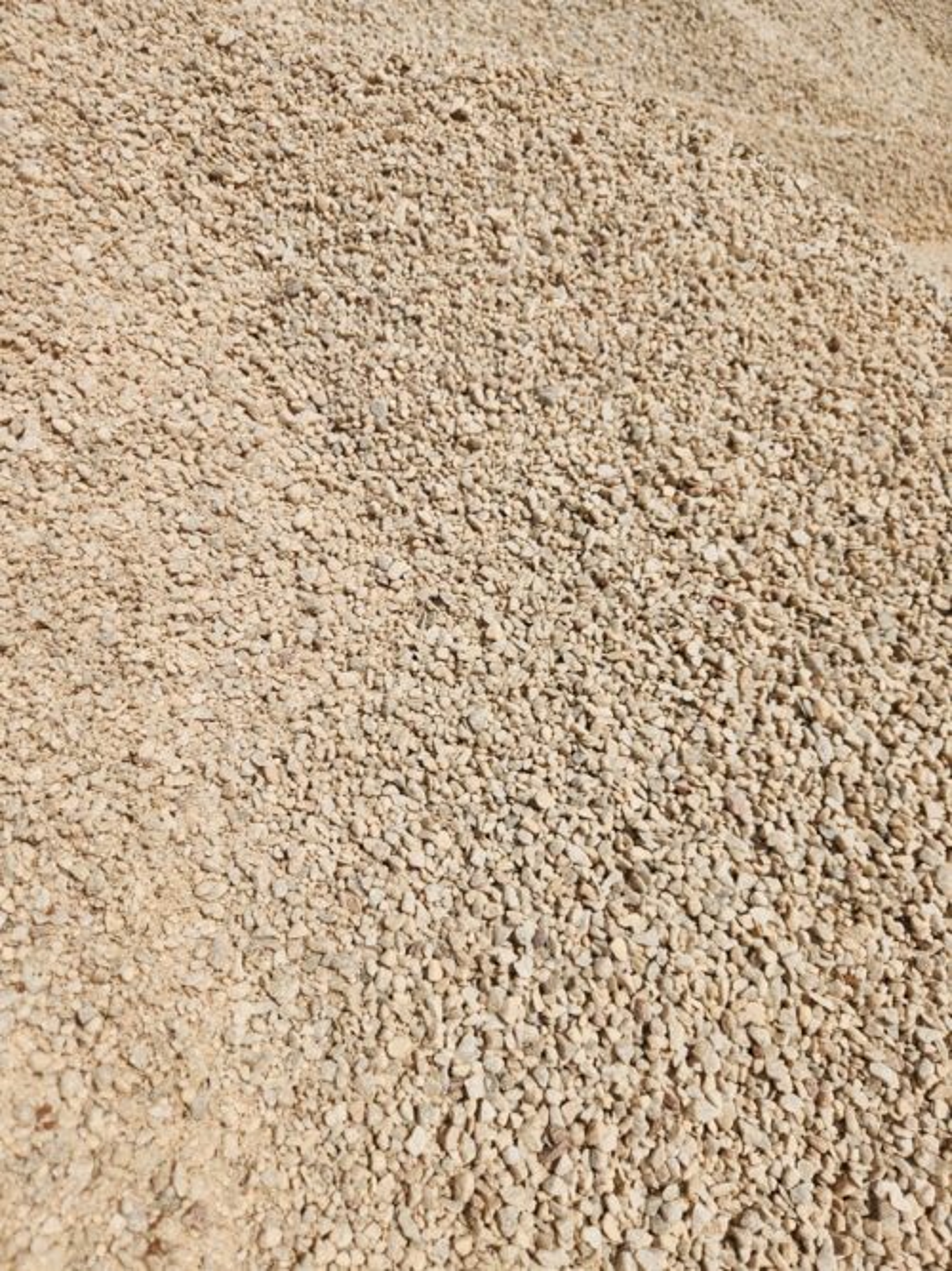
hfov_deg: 58.9
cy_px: 636
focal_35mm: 23
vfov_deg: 73.9
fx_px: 844
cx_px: 476
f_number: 1.8
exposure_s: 1/4176
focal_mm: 5.4
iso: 20
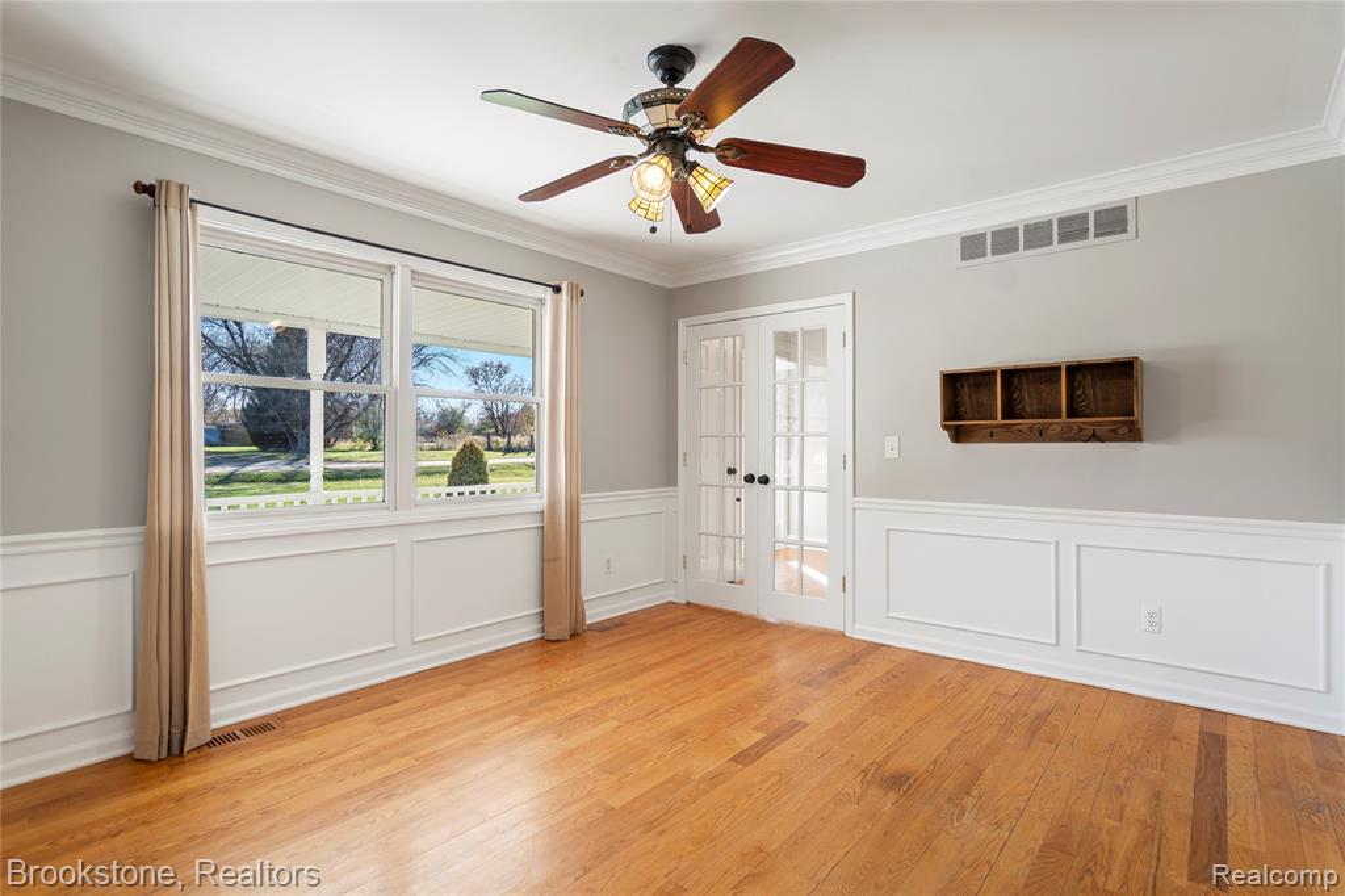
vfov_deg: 70.4
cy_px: 448
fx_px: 635
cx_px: 672
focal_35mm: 17
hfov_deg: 93.3
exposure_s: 1/13
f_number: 4
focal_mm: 17
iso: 100
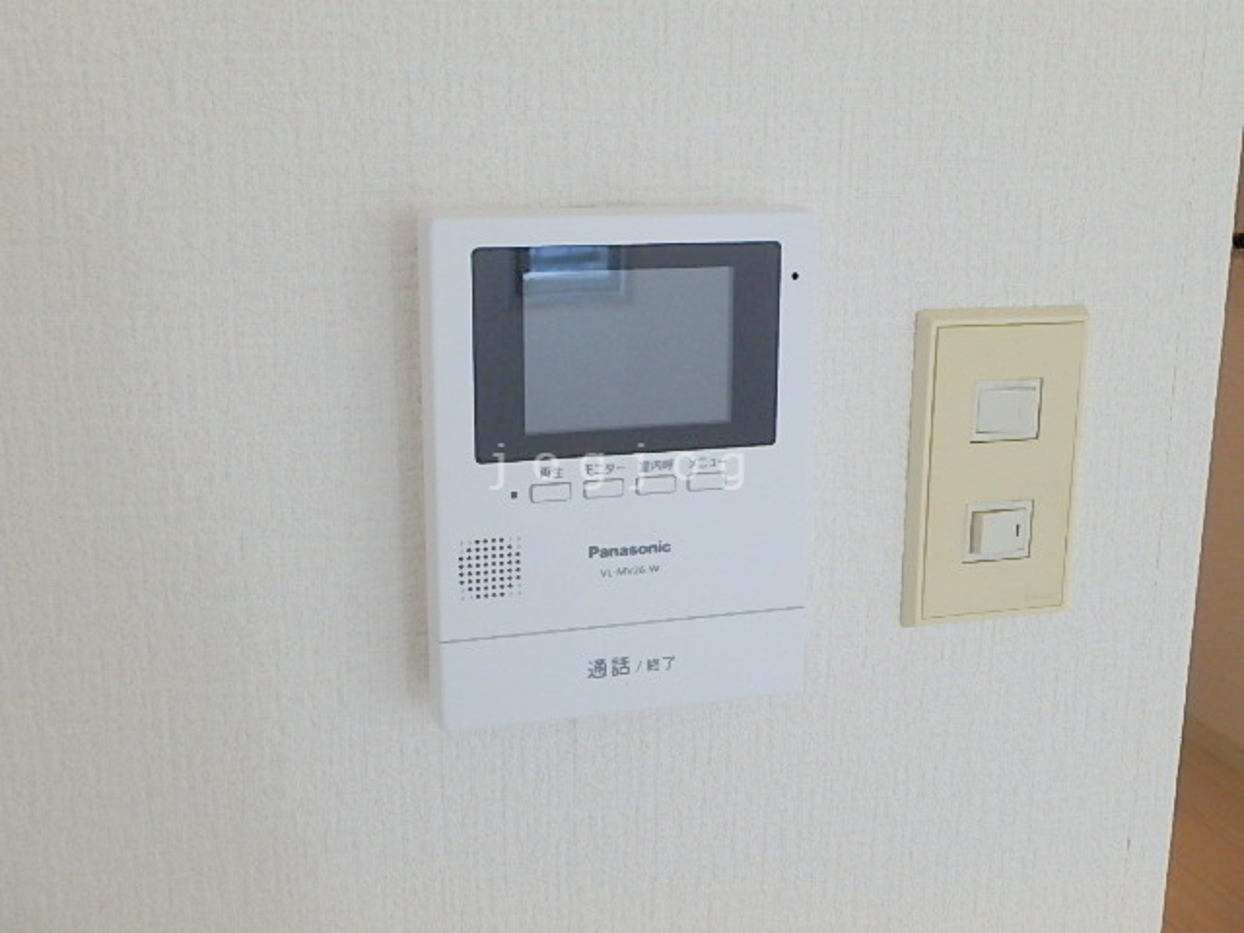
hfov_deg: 47.9
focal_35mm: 39
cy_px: 466
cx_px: 622
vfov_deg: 36.8
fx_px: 1402
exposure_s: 1/40
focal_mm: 6.9
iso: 320
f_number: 5.1
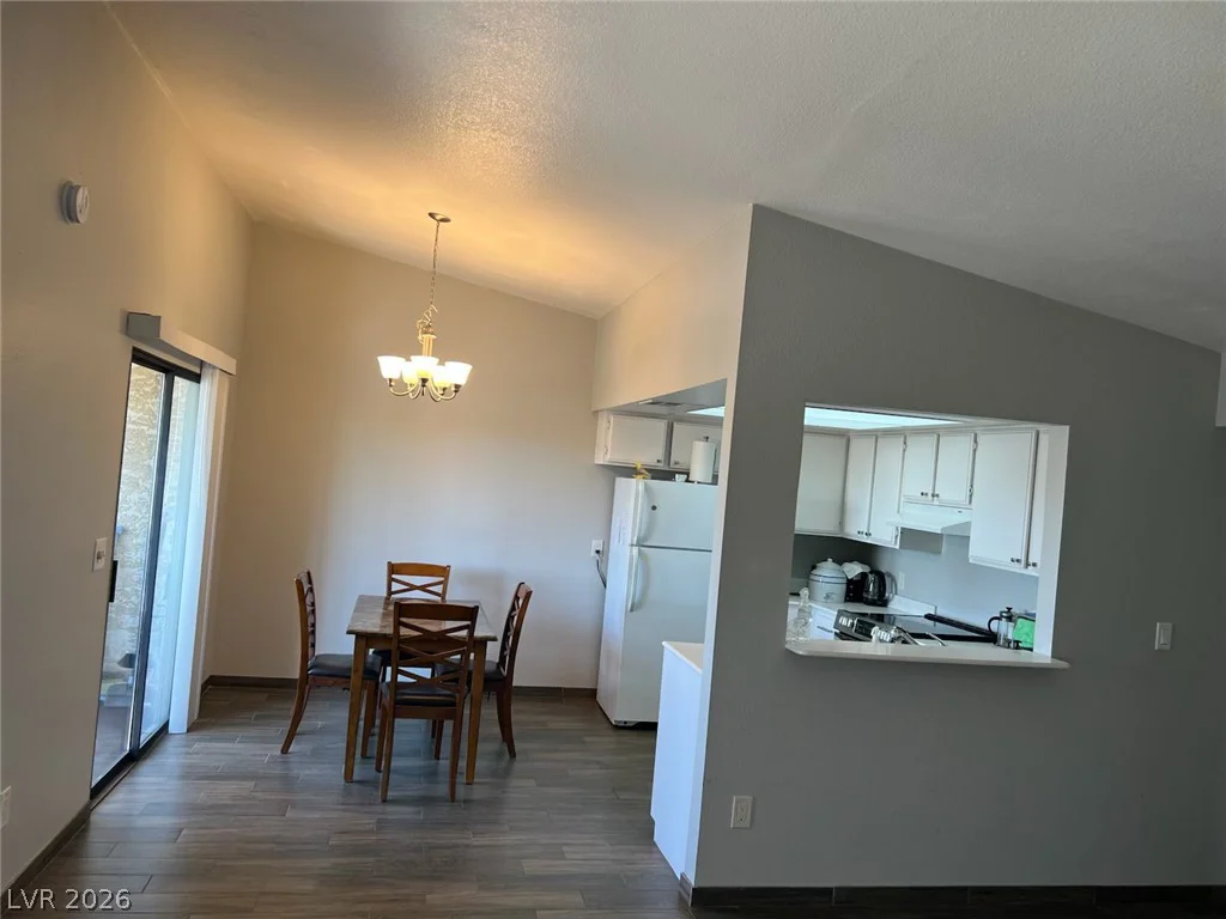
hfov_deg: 67.3
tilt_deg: +0.5
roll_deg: -4.7
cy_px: 460
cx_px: 613
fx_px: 921
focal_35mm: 26
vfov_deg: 53.1
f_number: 1.5
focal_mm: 5.7
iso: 80
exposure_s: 1/120
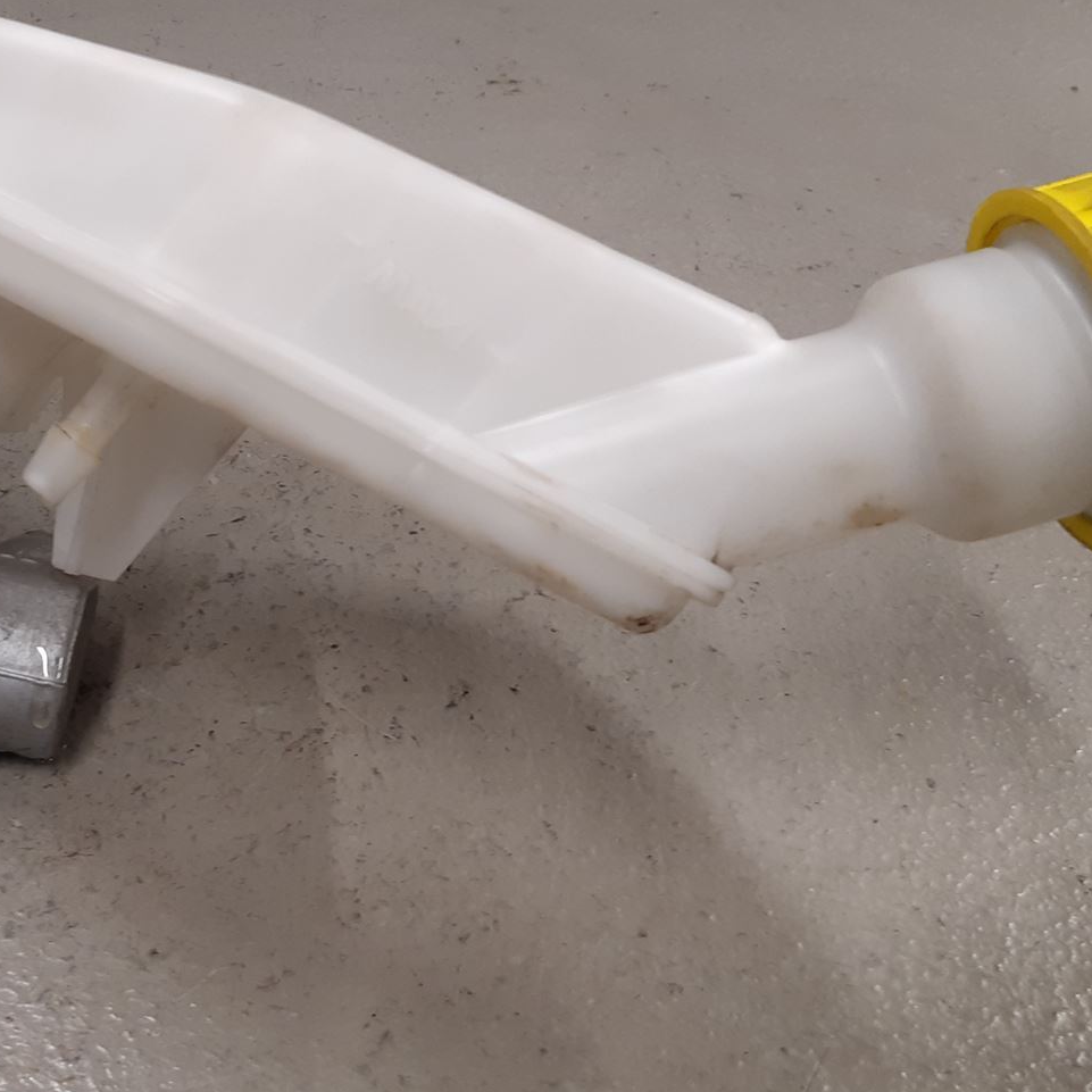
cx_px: 203
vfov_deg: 34.3
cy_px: 339
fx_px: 1749
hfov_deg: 33.6
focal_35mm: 49
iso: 80
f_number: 1.7
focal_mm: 3.93
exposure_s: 1/50
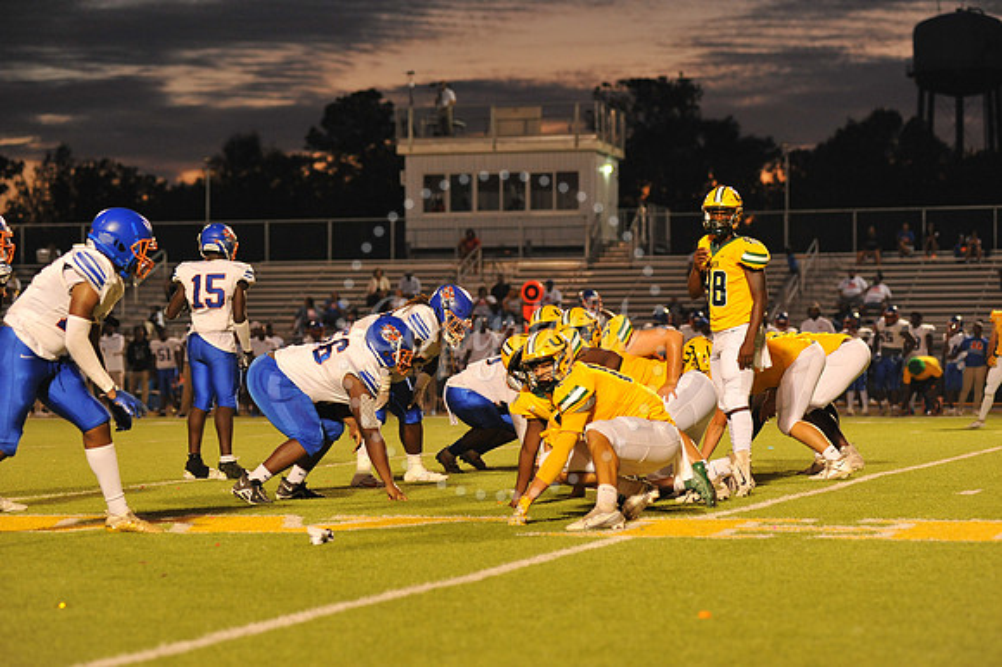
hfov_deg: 18.3
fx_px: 3115
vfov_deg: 12.2
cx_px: 501
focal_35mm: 112
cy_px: 334
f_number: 3.5
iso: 2000
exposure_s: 1/250
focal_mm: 112
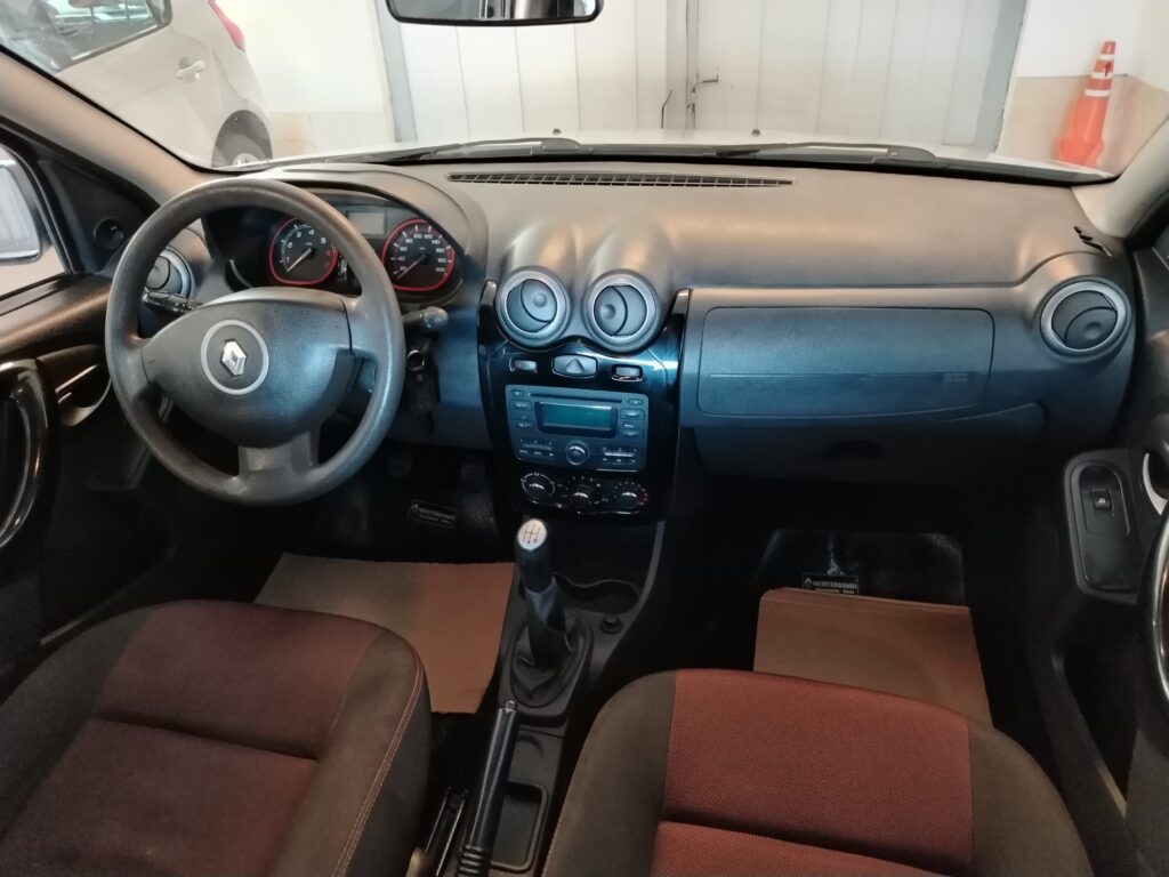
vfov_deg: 56.8
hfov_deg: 71.6
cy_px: 438
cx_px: 584
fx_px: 810
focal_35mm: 24
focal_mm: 5.25
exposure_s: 1/25
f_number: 1.75
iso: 2281
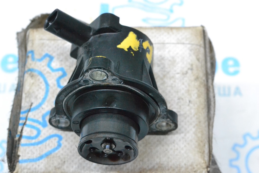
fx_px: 594
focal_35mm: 82
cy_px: 86
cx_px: 130
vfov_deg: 16.6
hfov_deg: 24.6
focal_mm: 55
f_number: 10
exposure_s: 1/125
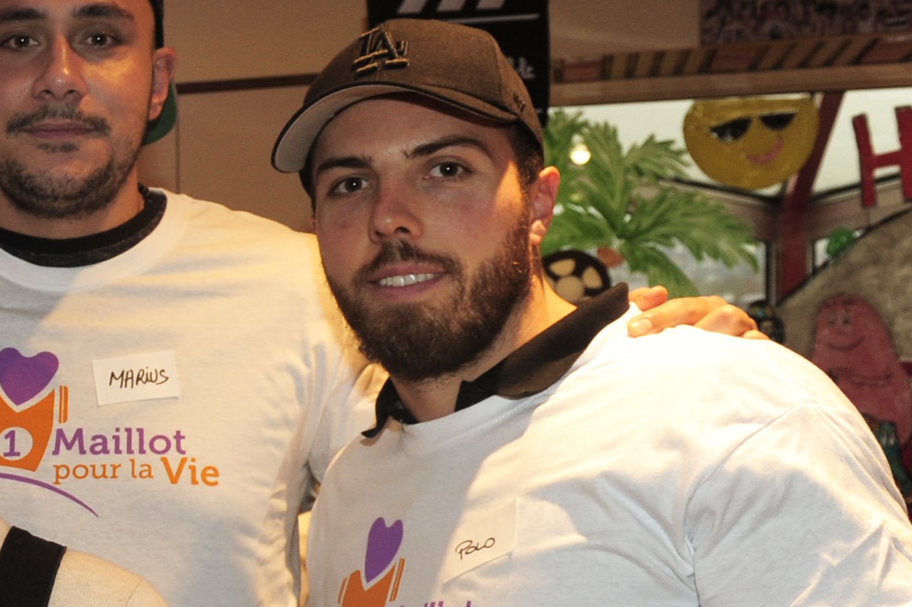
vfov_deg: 18.2
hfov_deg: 24.0
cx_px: -278
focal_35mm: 74
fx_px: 1873
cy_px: 479
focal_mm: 24
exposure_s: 1/60
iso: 800
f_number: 7.1
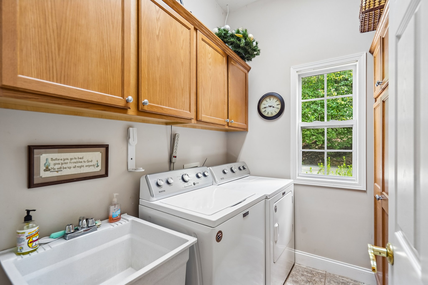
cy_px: 142
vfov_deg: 73.7
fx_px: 190
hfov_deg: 96.7
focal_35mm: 16
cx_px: 214
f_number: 5.6
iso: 400
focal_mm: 16
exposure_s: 1/13
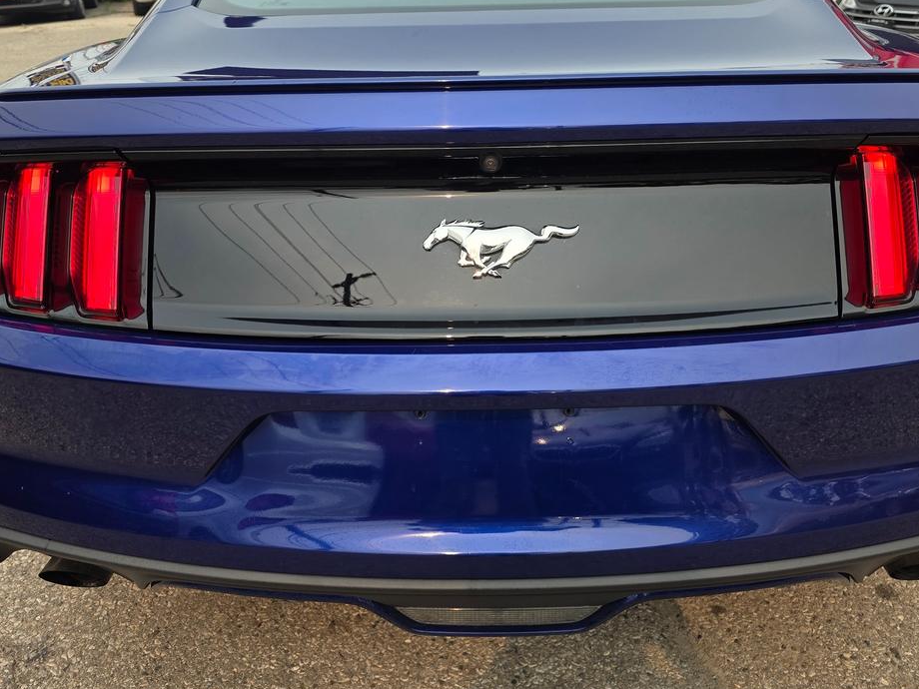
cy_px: 269
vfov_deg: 43.9
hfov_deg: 56.8
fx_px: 850
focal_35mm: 32
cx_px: 494
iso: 80
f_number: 1.7
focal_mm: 6.3
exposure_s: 1/2339
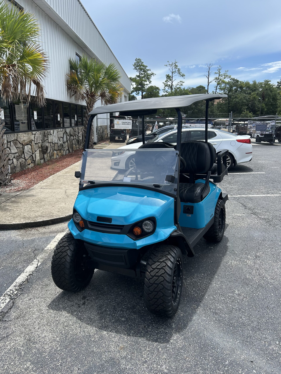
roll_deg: -0.2
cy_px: 187
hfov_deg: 53.1
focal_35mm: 26
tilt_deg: -13.7
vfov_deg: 67.3
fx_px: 281
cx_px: 140
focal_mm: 5.7
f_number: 1.5
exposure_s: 1/2695
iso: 50
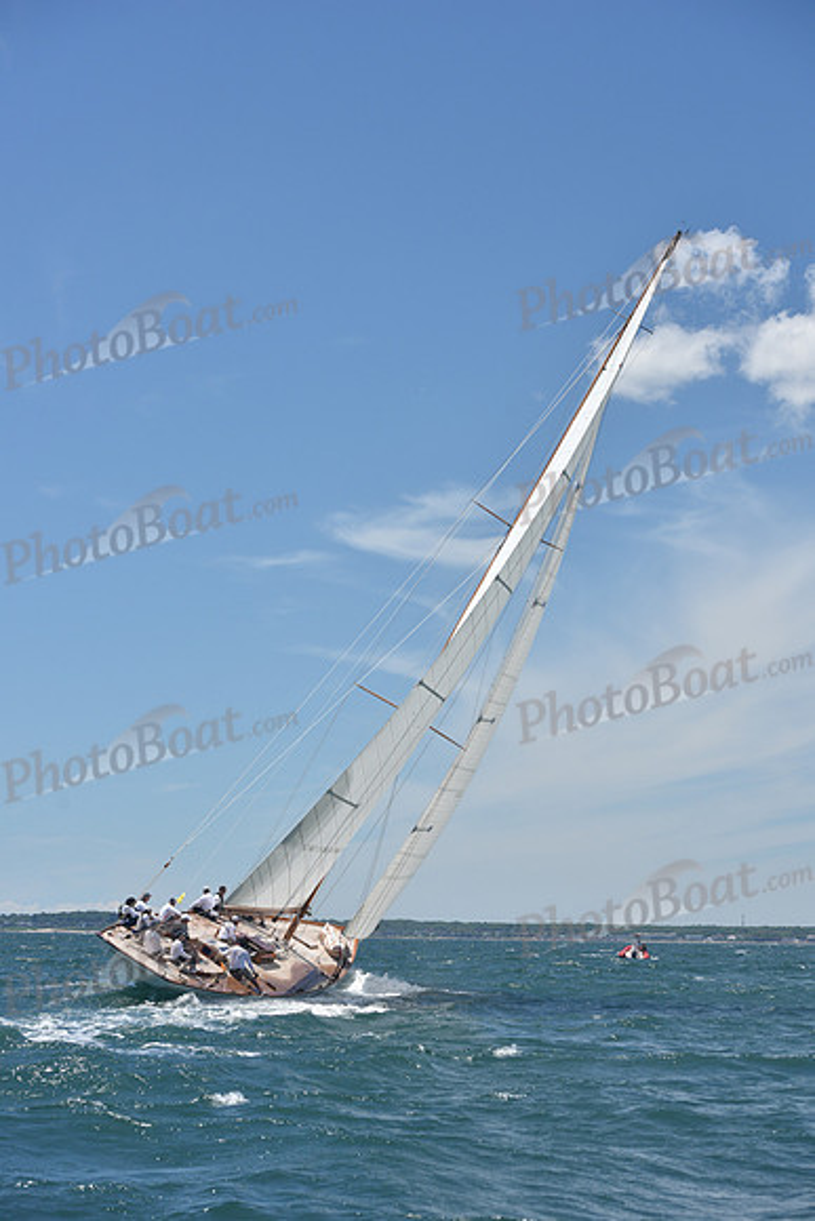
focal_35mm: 70
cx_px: 408
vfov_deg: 28.8
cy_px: 610
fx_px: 2375
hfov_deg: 19.5
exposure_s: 1/800
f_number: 7.1
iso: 320
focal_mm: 70
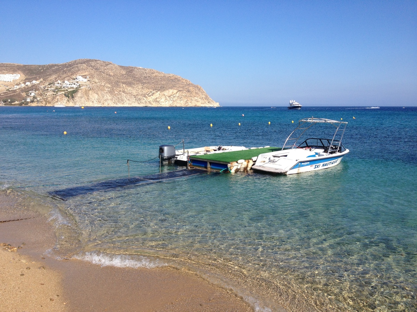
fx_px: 422
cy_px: 156
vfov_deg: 40.7
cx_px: 208
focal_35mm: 35
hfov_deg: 52.6
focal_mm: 4.28
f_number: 2.4
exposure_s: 1/1783
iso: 50
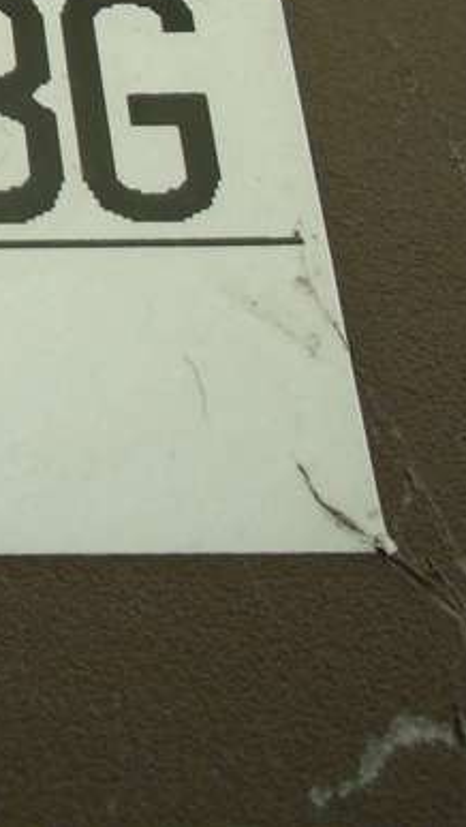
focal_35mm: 80
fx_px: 1755
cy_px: -45
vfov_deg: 25.0
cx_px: -383
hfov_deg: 13.5
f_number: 3.2
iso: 100
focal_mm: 4.6
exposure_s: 1/250
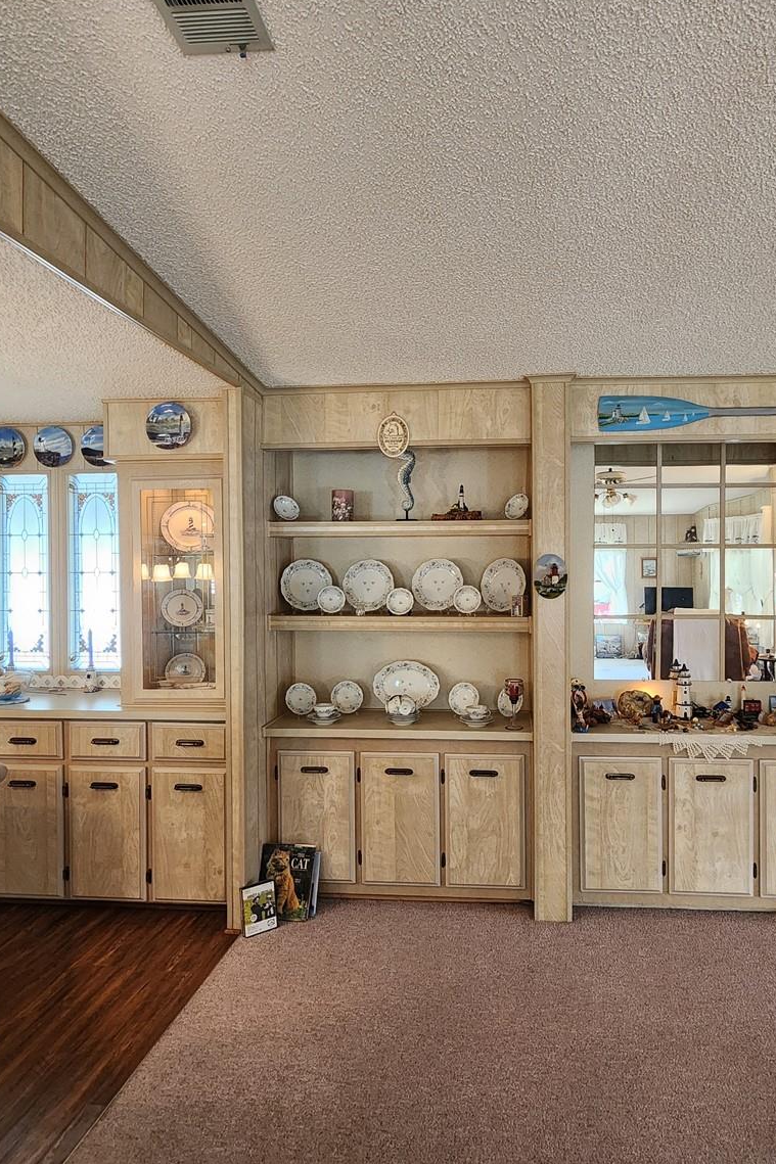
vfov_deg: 86.9
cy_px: 568
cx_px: 480
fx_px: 614
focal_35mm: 19
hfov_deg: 63.7
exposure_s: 1/60
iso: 320
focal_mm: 2.2
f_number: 2.2
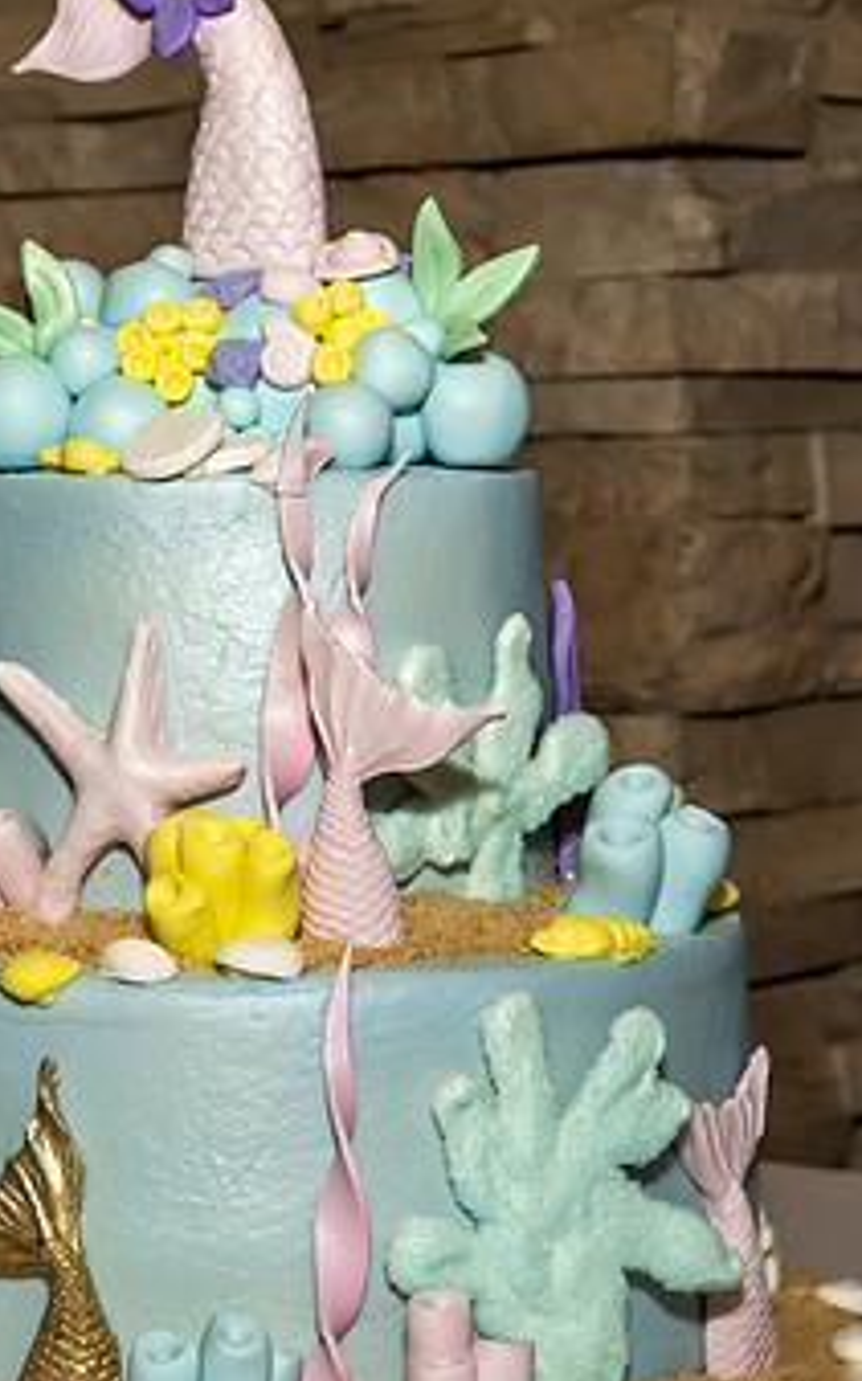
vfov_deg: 19.3
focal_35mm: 108
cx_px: 390
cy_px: 676
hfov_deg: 12.1
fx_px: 4063
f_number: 5
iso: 800
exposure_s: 1/250
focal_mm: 31
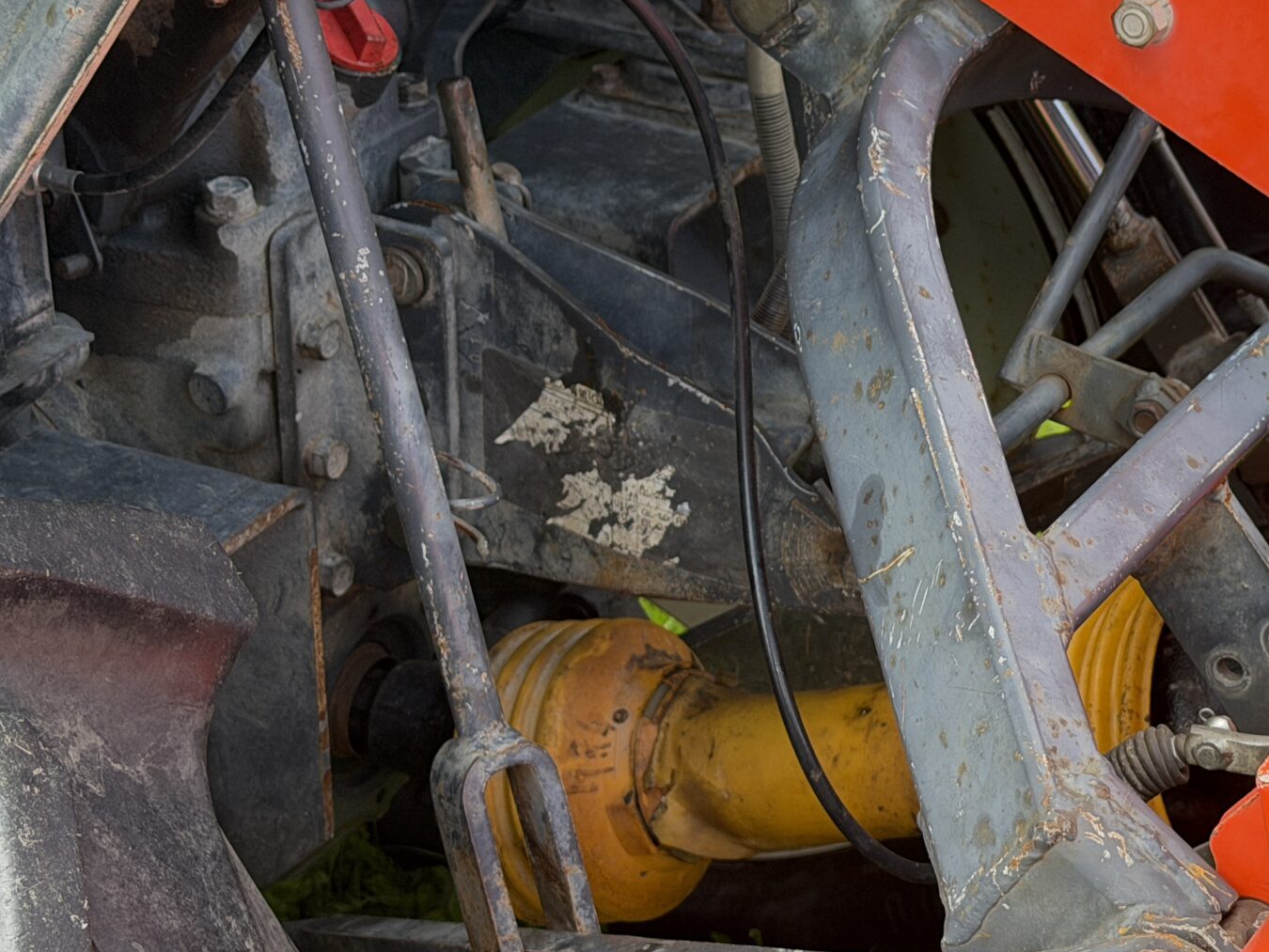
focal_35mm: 91
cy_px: 464
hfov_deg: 21.3
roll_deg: -3.1
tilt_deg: -22.1
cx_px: 993
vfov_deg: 16.2
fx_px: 3337
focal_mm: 6.76
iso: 80
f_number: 1.78
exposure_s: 1/712
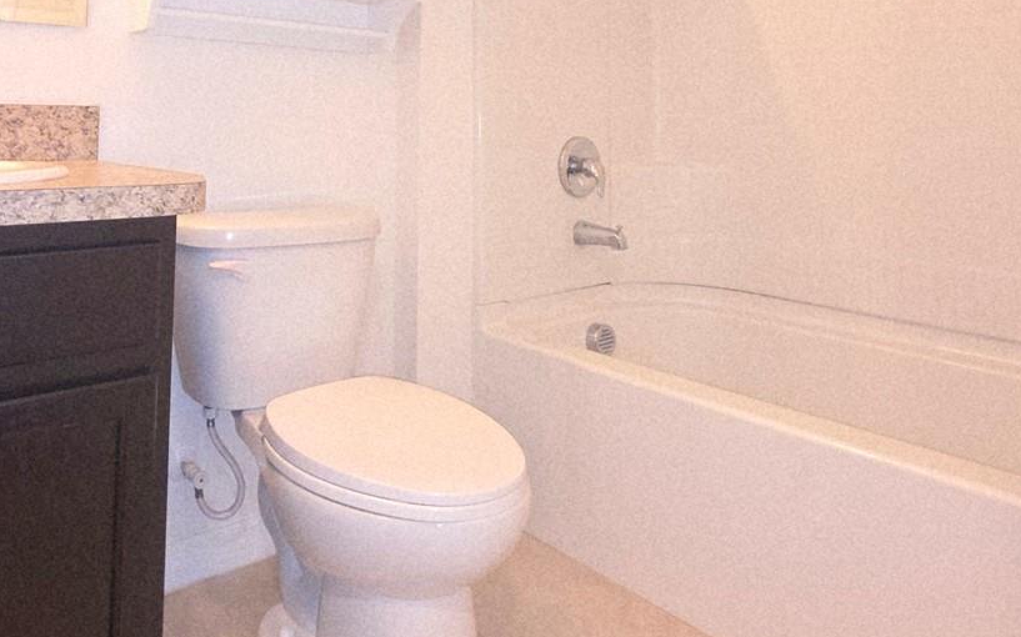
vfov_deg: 42.6
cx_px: 375
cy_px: 76
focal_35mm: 27
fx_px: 751
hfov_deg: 67.2
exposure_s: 1/40
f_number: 1.9
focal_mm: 2.2
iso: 200
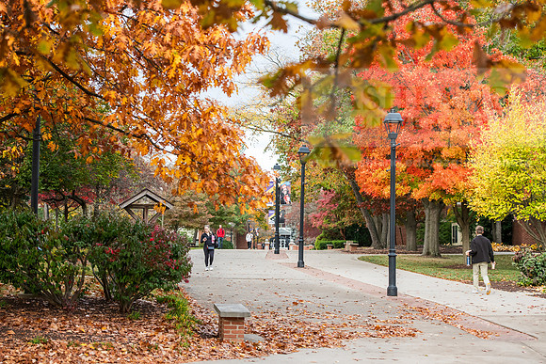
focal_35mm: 82
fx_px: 1244
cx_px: 273
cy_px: 182
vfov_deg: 16.7
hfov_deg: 24.8
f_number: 4.5
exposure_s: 1/320
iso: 500
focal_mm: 82
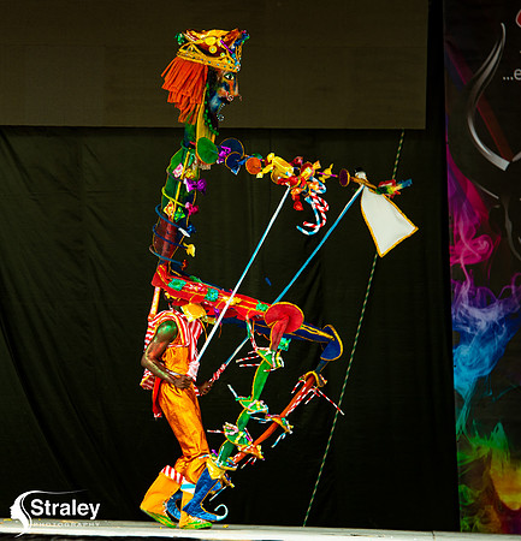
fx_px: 3827
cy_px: 296
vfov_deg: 8.1
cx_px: 124
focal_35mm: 220
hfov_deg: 7.8
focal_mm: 155
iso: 160
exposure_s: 1/200
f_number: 5.6
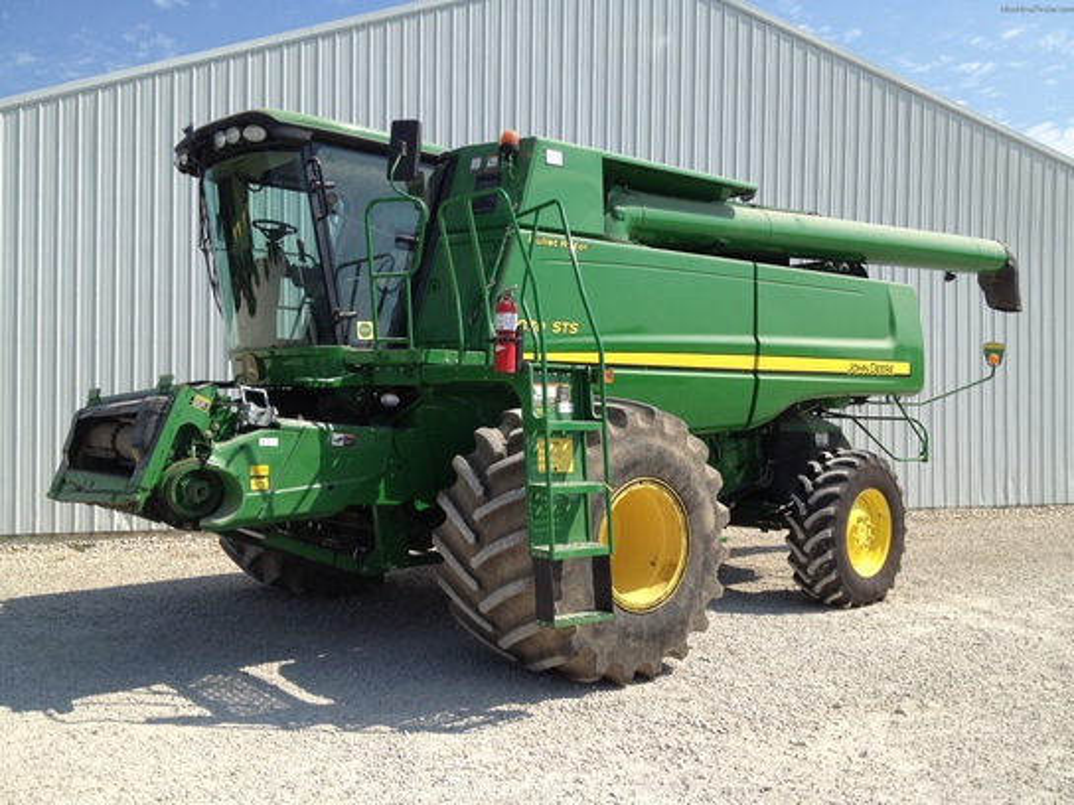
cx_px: 537
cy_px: 402
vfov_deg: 40.7
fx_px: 1086
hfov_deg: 52.6
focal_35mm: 35
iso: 64
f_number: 2.4
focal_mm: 4.28
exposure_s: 1/1453
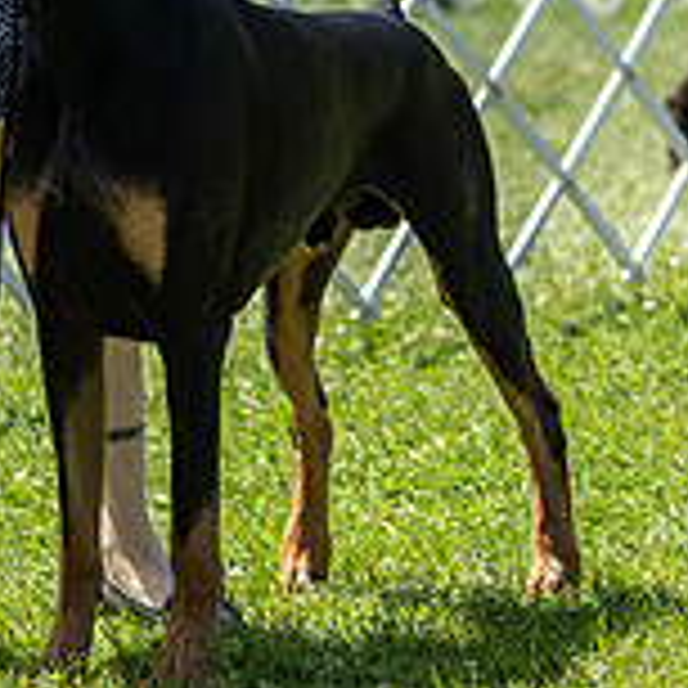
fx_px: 7533
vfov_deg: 5.2
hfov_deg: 5.2
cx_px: 103
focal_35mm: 335
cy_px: -178
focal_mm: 104
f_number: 4
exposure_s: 1/1250
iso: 400
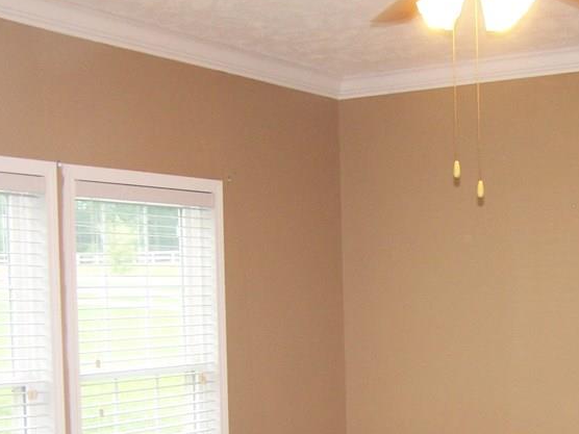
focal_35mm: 70
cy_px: 385
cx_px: 428
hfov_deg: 27.4
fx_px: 1171
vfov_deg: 20.6
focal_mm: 6.3
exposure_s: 1/60
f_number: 2.8
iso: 140
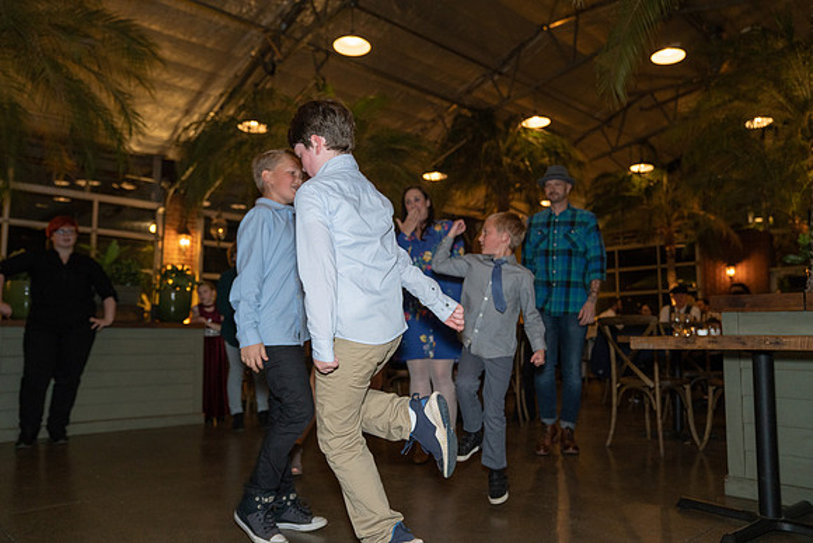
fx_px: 632
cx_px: 406
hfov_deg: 65.5
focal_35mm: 28
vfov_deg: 46.4
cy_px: 272
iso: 2000
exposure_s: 1/125
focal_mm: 28
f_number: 2.8
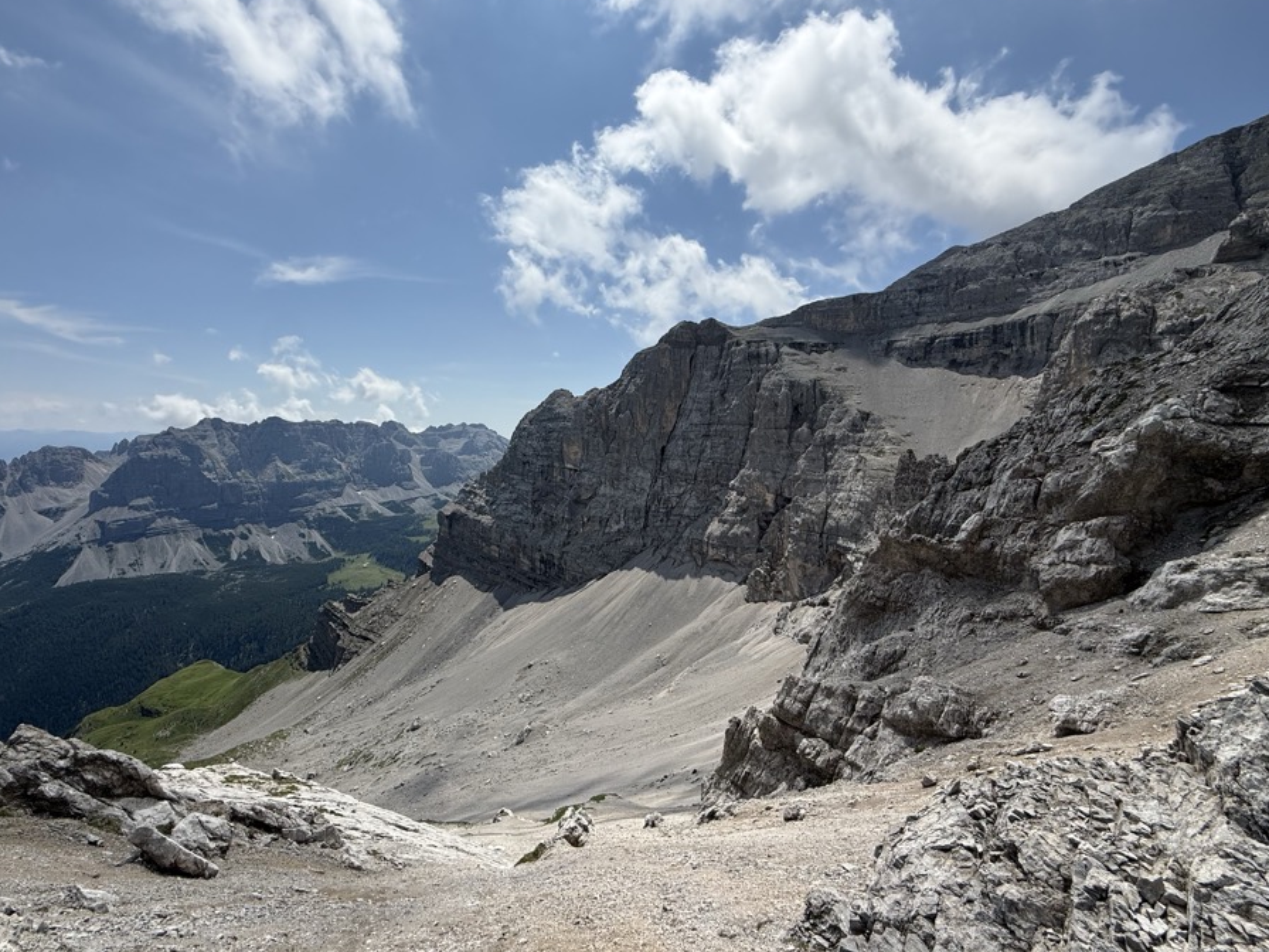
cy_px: 455
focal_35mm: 16
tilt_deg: -2.4
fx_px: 587
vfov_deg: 78.1
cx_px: 584
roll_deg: -0.9
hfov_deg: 94.3
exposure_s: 1/3891
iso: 50
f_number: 2.2
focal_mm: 2.22
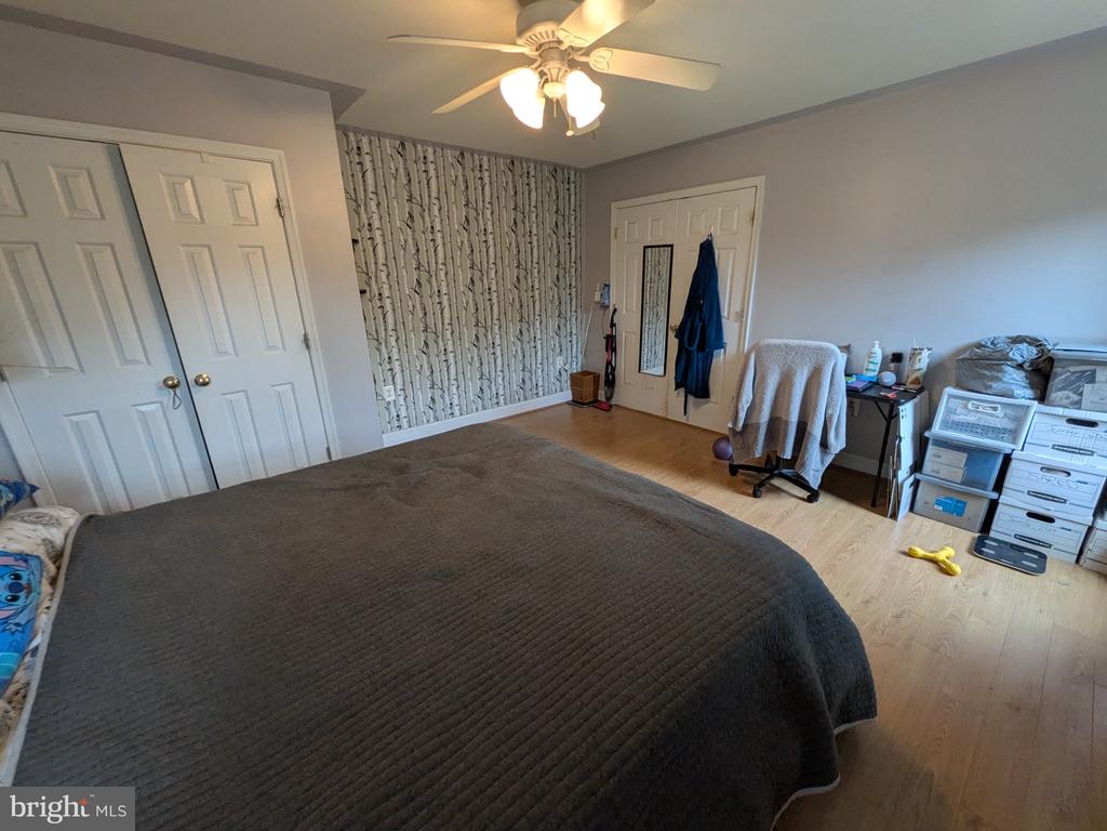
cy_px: 416
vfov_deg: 85.7
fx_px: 448
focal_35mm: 14
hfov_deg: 102.1
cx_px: 554
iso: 239
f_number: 2.2
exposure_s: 1/120
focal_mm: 1.83
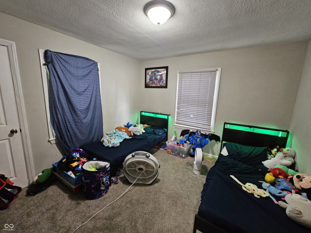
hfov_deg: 106.2
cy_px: 116
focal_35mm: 13
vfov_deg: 89.9
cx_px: 156
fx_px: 117
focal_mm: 2.2
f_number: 2.2
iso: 640
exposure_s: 1/30
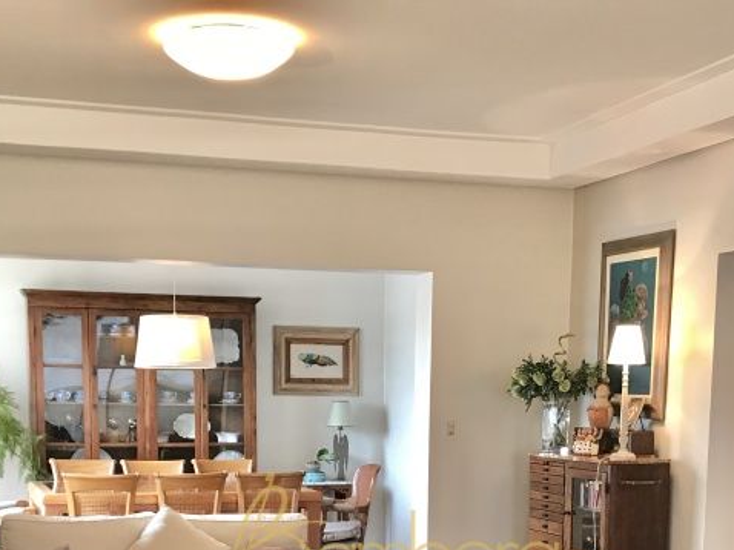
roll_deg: +0.6
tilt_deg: -8.1
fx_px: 1272
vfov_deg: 23.1
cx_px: 376
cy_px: 588
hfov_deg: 32.2
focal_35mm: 60
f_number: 1.8
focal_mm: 3.99
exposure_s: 1/17
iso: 40
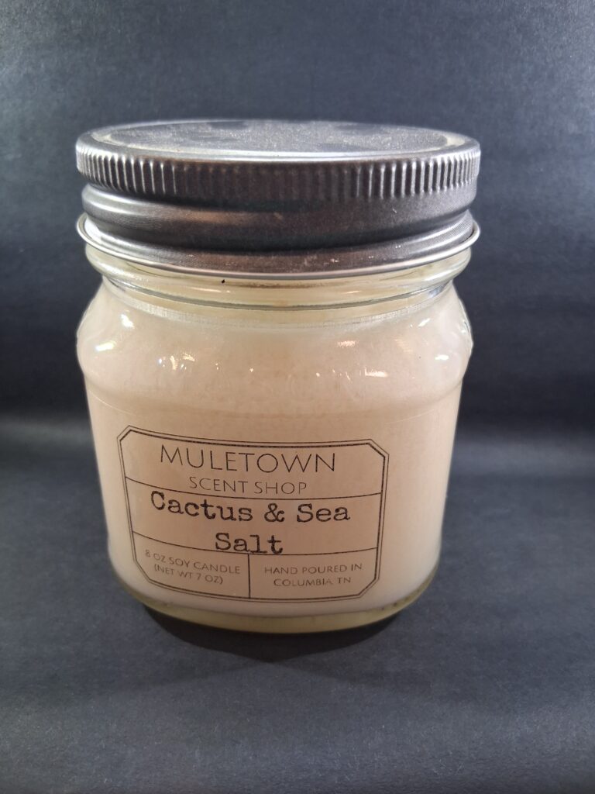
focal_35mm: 26
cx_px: 298
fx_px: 596
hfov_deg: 53.1
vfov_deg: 67.3
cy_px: 397
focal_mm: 3.98
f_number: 1.8
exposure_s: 1/60
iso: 320
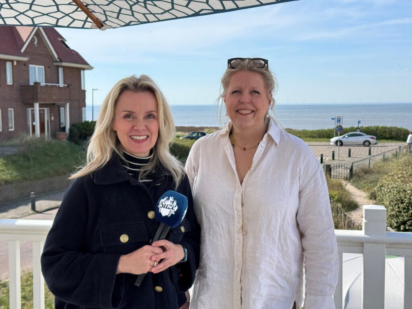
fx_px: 571
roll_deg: -0.3
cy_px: 154
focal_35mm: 48
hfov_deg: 39.7
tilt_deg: -3.7
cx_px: 206
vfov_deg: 30.3
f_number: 1.78
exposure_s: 1/3610
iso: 64
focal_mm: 6.76
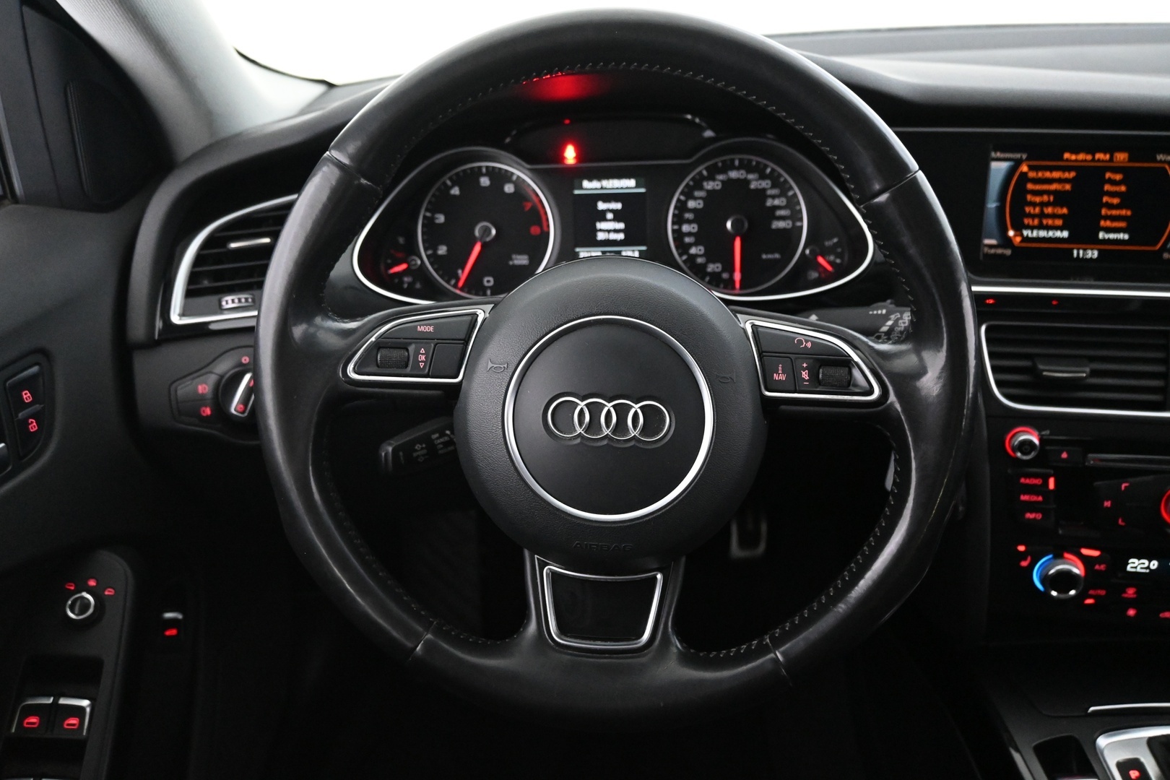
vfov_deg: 44.6
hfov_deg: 63.2
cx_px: 585
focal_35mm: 29
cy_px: 390
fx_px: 951
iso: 5000
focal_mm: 19.5
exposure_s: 1/30
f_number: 3.8
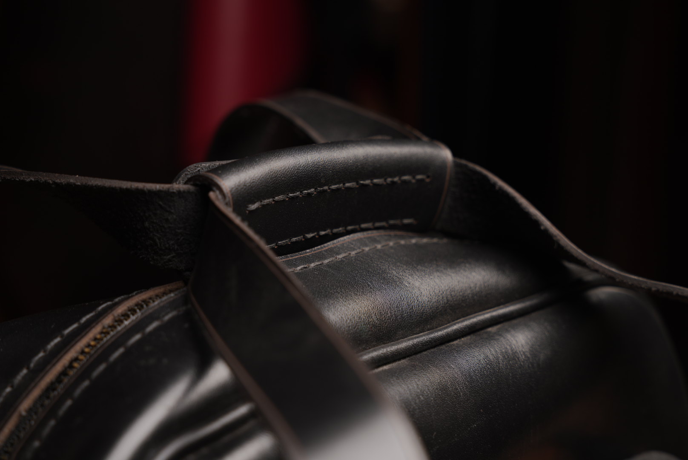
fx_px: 1339
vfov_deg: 19.5
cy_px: 230
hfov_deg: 28.8
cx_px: 344
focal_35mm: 70
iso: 100
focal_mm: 70
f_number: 6.3
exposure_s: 1/50
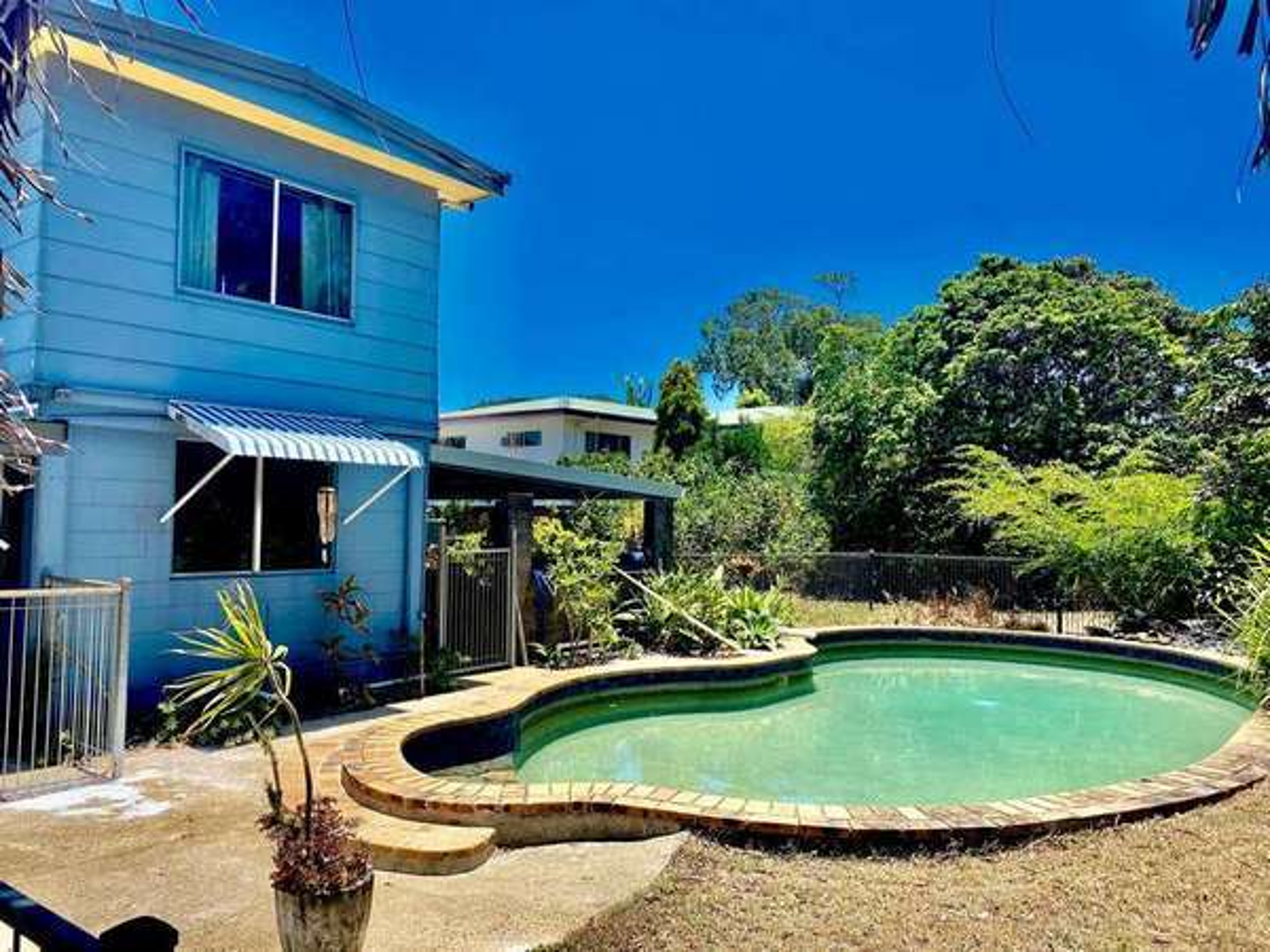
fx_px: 954
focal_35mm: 26
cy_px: 476
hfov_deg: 67.3
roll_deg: -0.5
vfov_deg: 53.1
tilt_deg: +3.8
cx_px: 635
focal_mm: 4.25
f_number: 1.8
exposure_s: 1/2105
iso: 32
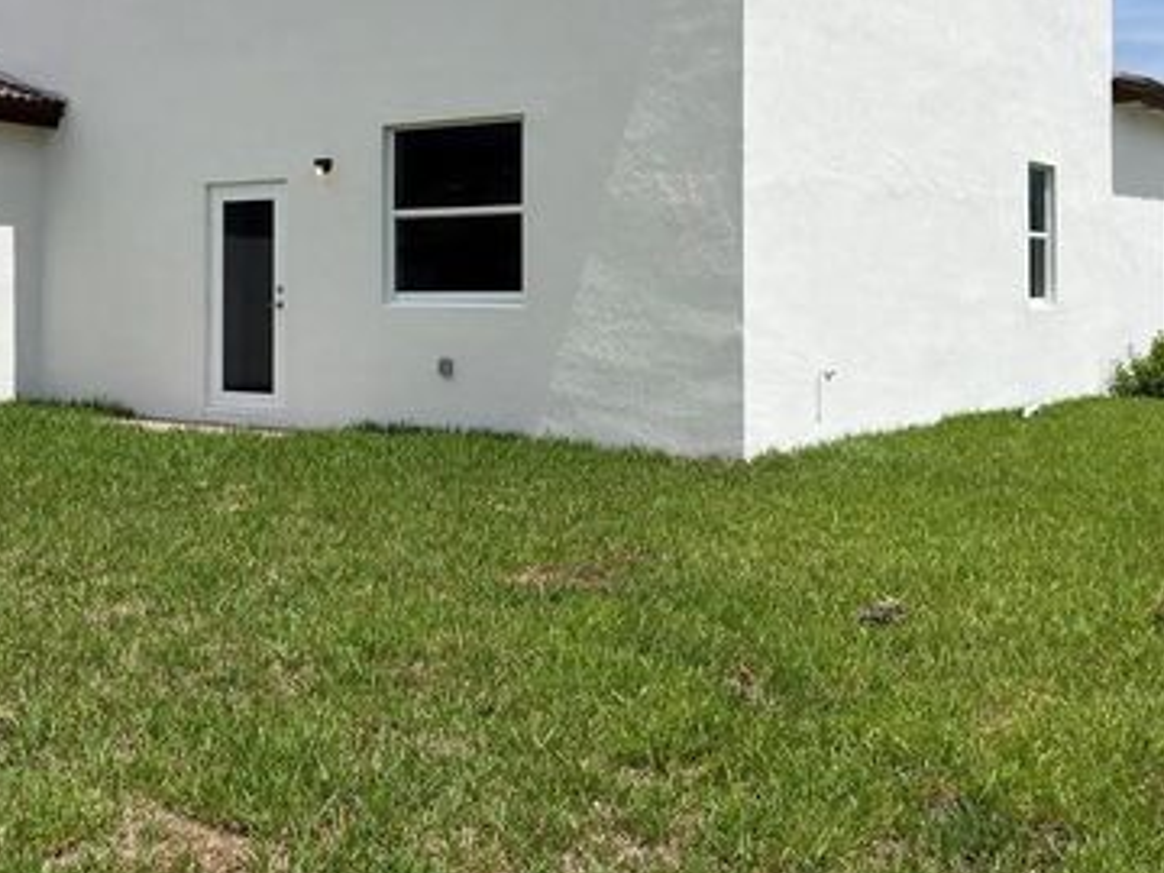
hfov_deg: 38.6
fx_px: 1614
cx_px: 288
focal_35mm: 48
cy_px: 252
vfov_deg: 29.9
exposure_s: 1/11364
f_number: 1.78
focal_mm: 6.76
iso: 64
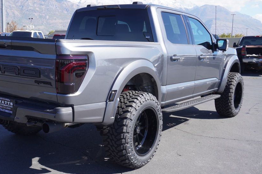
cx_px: 100
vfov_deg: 29.8
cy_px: 92
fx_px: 327
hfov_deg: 43.3
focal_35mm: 45
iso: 100
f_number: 7.1
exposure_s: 1/160
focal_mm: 24
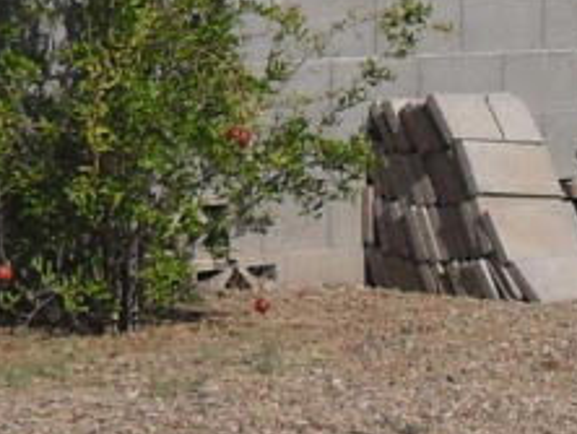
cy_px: 8
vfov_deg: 6.9
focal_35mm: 215
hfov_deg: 9.0
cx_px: 765
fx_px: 3588
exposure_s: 1/250
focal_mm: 6.2
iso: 100
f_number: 8.9
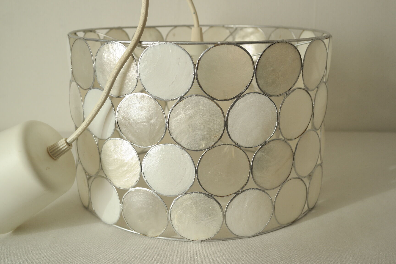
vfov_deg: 31.2
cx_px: 198
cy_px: 132
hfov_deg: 45.4
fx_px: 473
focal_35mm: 43
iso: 200
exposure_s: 1/30
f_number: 5.6
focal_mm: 28
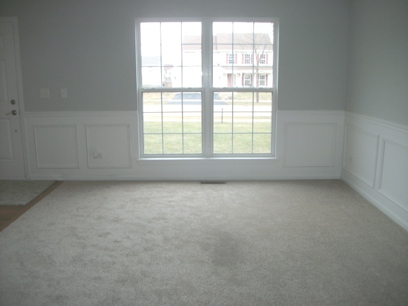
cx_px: 204
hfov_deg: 56.8
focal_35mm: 32
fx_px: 377
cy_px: 153
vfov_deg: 44.2
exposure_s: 1/125
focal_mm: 5.7
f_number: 2.9
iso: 80
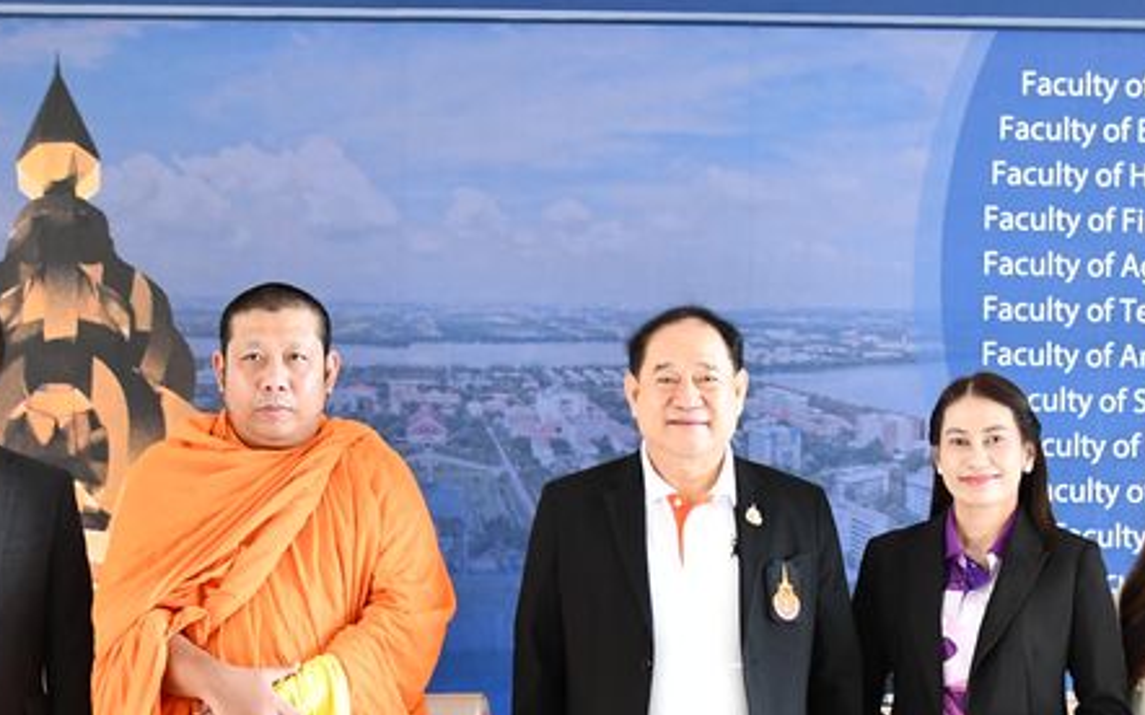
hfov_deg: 26.5
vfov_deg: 16.6
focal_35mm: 78
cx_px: 624
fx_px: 2433
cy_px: 566
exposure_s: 1/125
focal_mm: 22
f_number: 3.5
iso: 2200
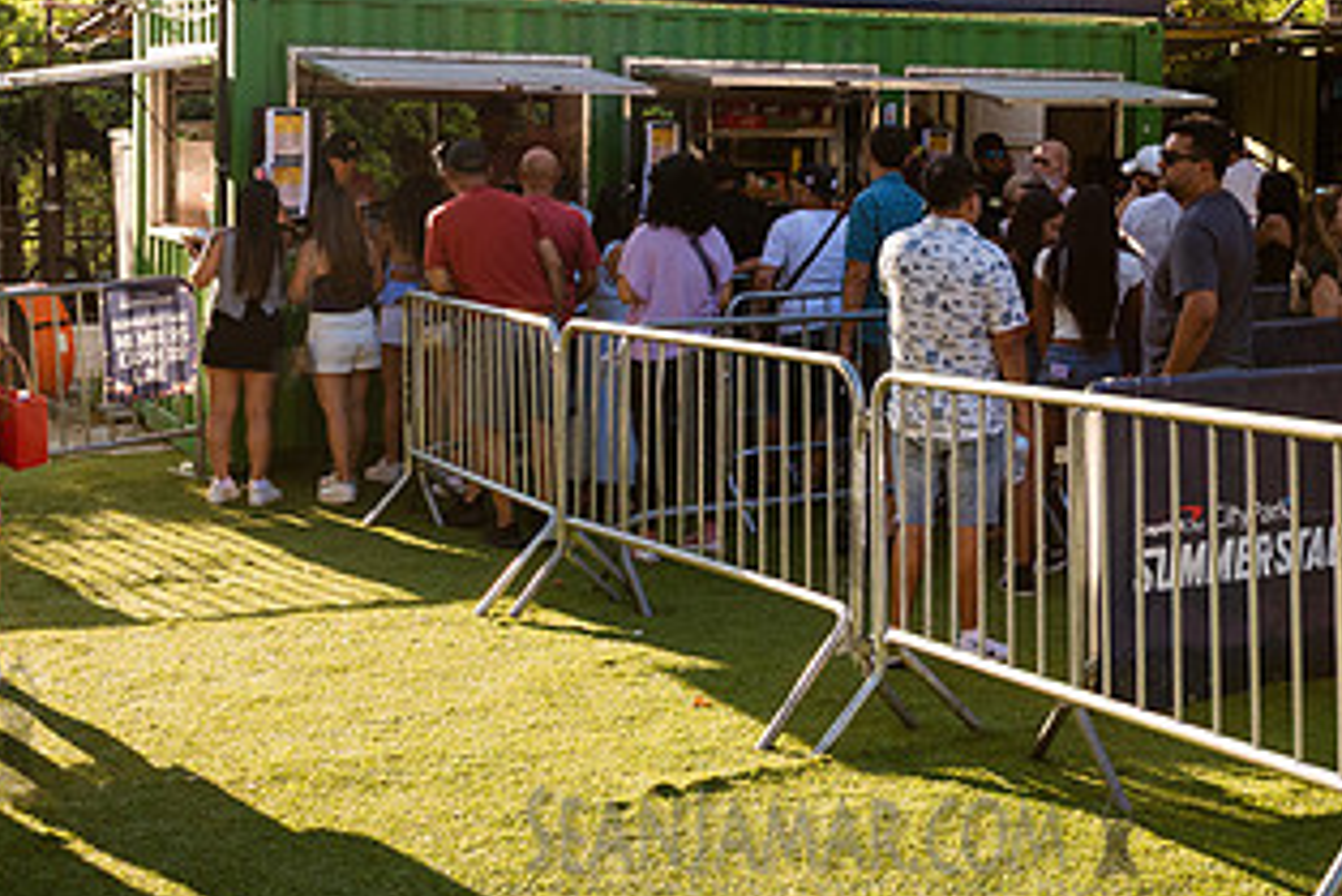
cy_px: 204
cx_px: 876
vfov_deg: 24.3
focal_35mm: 55
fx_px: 2051
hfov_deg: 35.9
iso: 500
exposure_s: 1/500
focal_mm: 26
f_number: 4.5
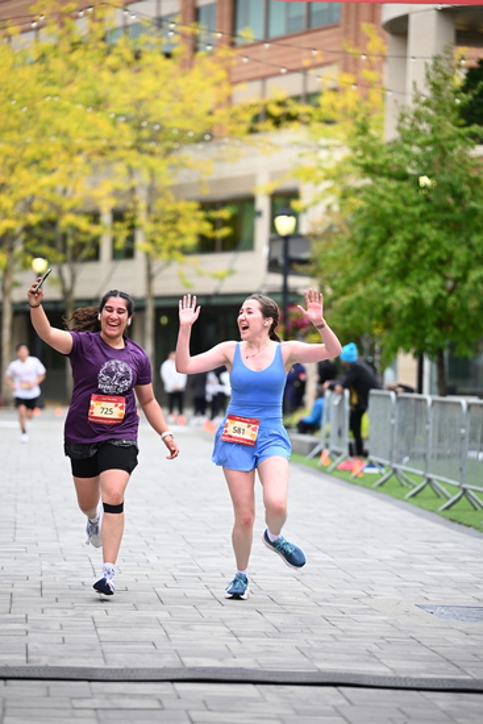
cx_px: 242
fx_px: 2514
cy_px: 362
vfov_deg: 16.4
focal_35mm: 125
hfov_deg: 11.0
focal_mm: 125
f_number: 2.8
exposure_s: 1/2000
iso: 640
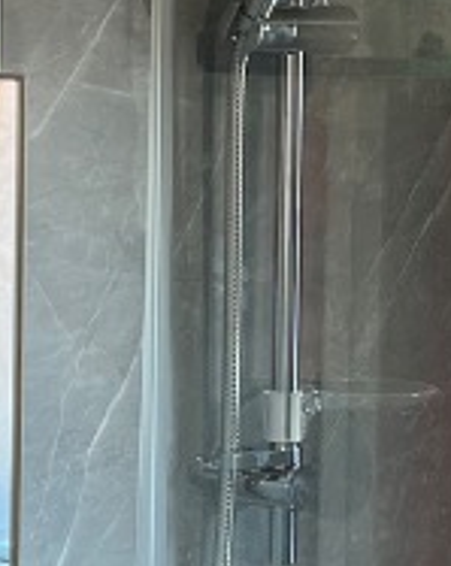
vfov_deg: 11.8
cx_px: 403
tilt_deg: -4.5
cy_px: 209
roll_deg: -0.9
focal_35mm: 163
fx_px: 2726
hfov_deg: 9.4
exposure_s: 1/100
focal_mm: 5.7
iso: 100
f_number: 1.5
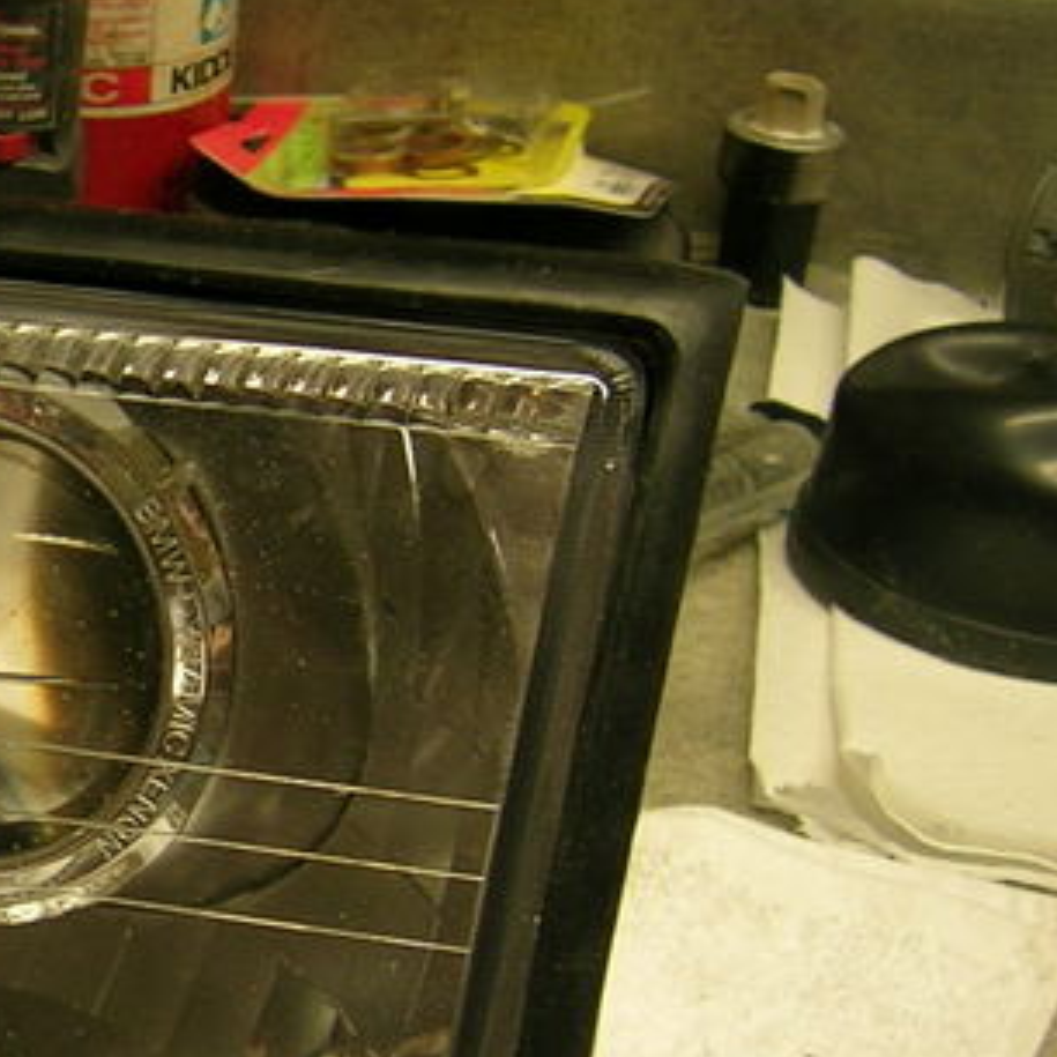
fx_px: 2867
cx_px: -293
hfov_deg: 19.4
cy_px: 686
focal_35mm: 83
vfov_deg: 20.8
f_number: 2.8
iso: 50
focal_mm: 5.4
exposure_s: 1/9.8
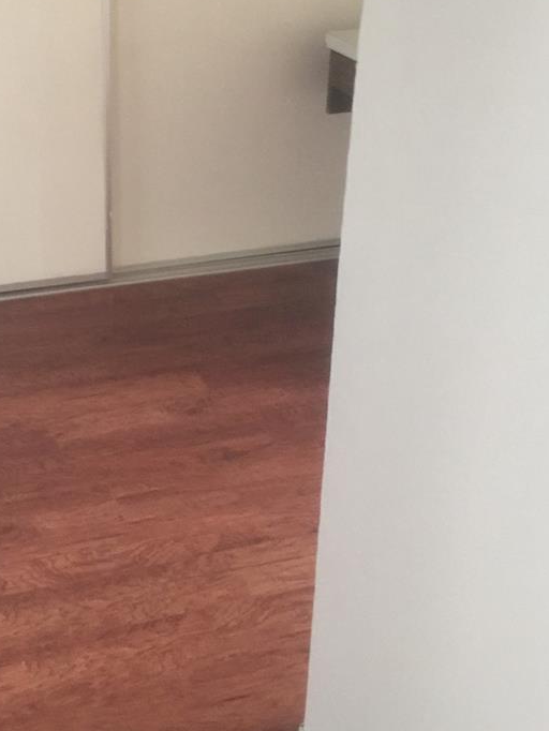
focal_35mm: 51
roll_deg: +1.1
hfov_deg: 28.1
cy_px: 285
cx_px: 125
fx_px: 1078
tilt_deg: -20.5
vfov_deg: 37.3
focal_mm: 4.15
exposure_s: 1/15
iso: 100
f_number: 2.2
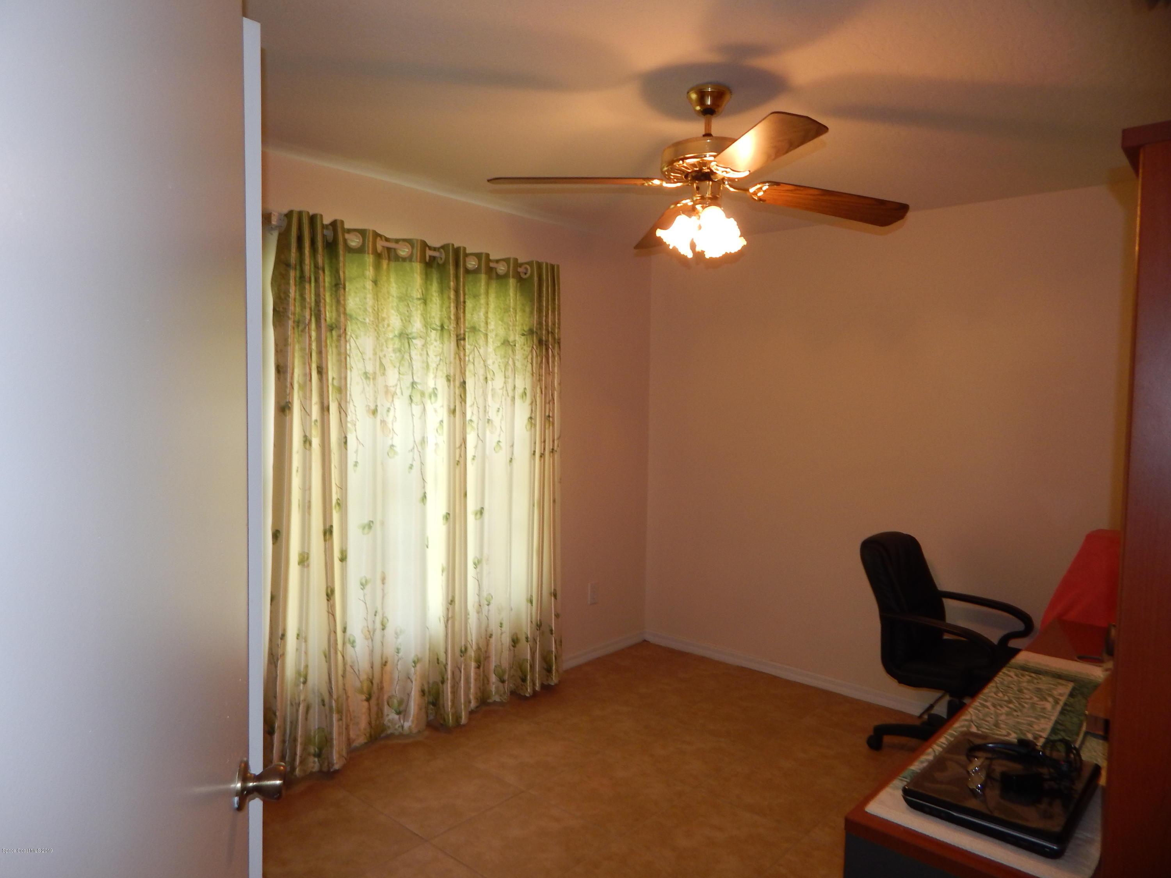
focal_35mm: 22
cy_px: 439
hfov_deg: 76.4
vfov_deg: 61.1
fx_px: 744
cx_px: 586
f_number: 3
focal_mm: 4
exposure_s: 1/30
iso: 160
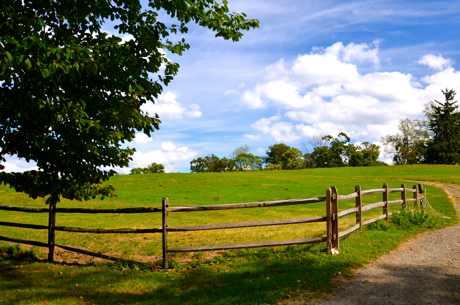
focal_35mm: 42
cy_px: 132
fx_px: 536
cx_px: 251
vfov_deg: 31.7
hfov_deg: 46.4
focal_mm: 22
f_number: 4
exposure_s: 1/250
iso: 100
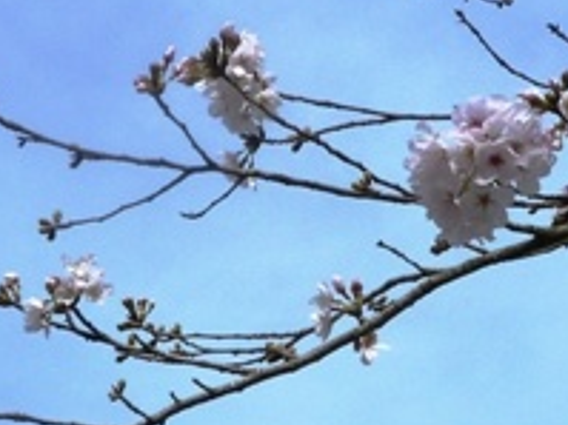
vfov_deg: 13.9
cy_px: 282
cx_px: 288
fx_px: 1738
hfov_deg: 18.6
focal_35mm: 106
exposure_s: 1/400
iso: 80
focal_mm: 5.9
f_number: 5.6
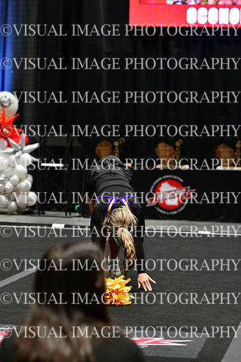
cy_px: 181
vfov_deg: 12.2
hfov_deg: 8.2
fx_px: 1686
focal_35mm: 168
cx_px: 120
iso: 5000
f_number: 4
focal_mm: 112
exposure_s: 1/400
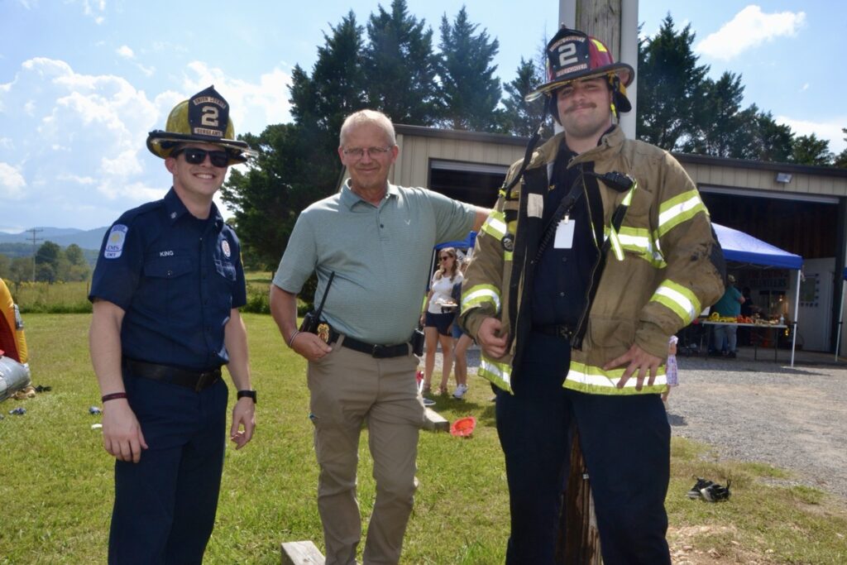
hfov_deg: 57.2
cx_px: 424
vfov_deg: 40.0
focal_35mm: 33
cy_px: 282
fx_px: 776
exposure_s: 1/200
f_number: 22
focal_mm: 22
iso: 450
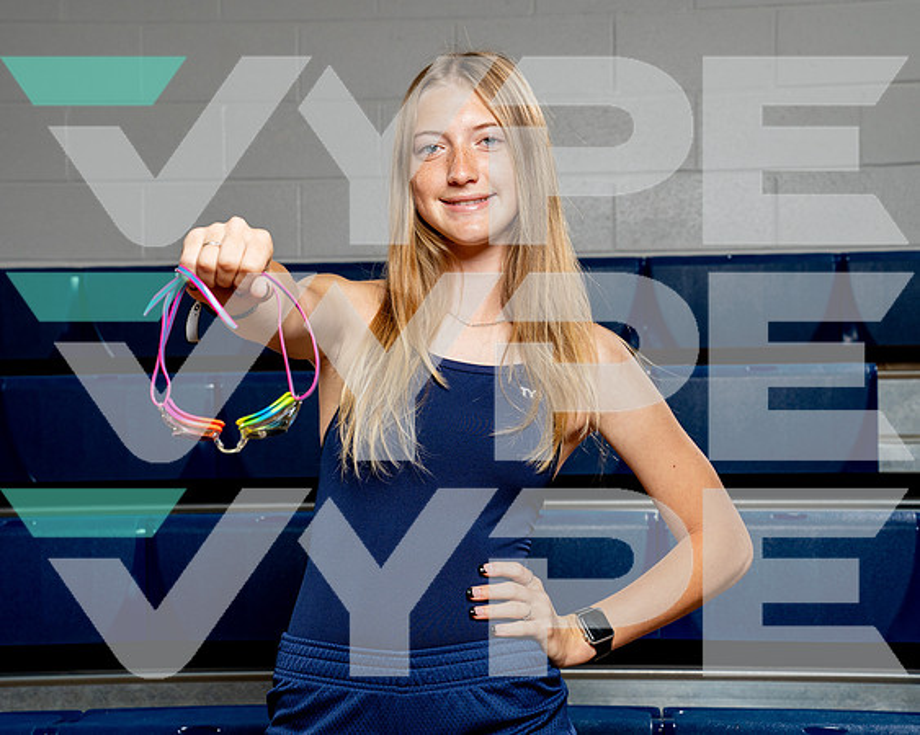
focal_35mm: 78
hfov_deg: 24.5
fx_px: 2115
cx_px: 461
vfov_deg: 19.7
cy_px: 368
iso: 320
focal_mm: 69
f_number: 8
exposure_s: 1/250
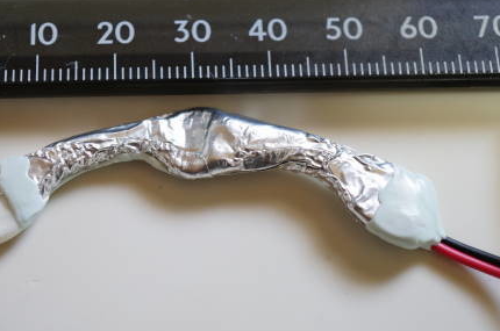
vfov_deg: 20.2
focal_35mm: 67
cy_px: 149
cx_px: 184
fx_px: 929
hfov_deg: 30.0
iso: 1000
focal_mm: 30
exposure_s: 1/60
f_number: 4
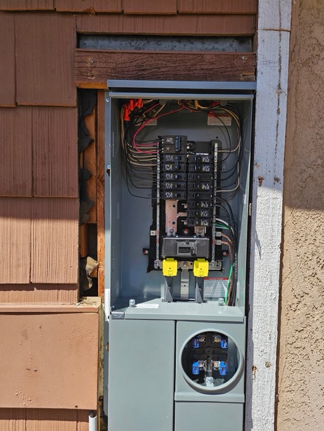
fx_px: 337
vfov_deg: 65.2
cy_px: 234
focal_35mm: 27
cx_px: 173
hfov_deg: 51.4
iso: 20
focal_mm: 6.3
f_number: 1.7
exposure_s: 1/1022
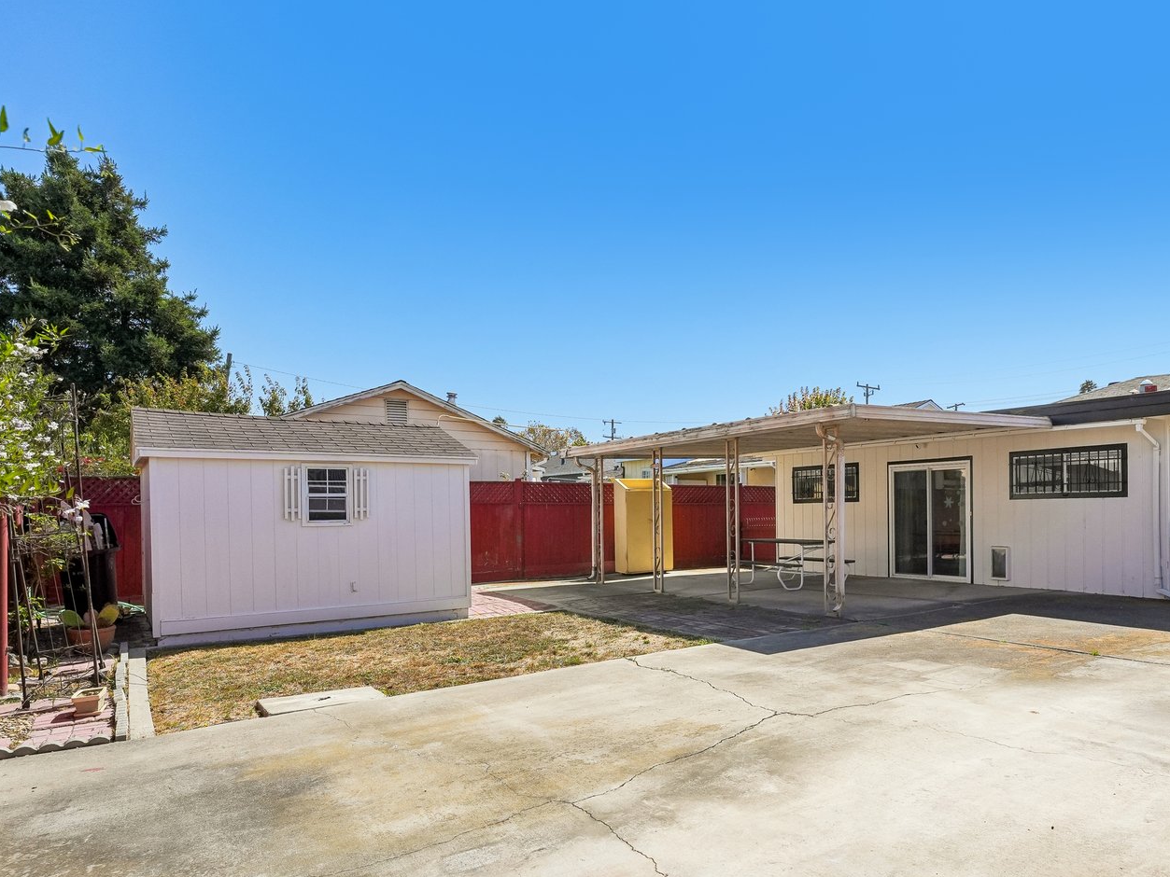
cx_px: 847
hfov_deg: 72.2
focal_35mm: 22
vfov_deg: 60.7
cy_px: 515
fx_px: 744
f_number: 8
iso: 500
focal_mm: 14
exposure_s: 1/2000
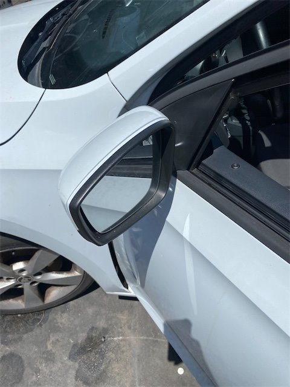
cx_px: 145
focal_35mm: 26
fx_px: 290
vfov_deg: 67.3
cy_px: 194
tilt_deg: -45.3
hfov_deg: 53.1
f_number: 1.8
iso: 32
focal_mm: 4.25
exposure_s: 1/5236
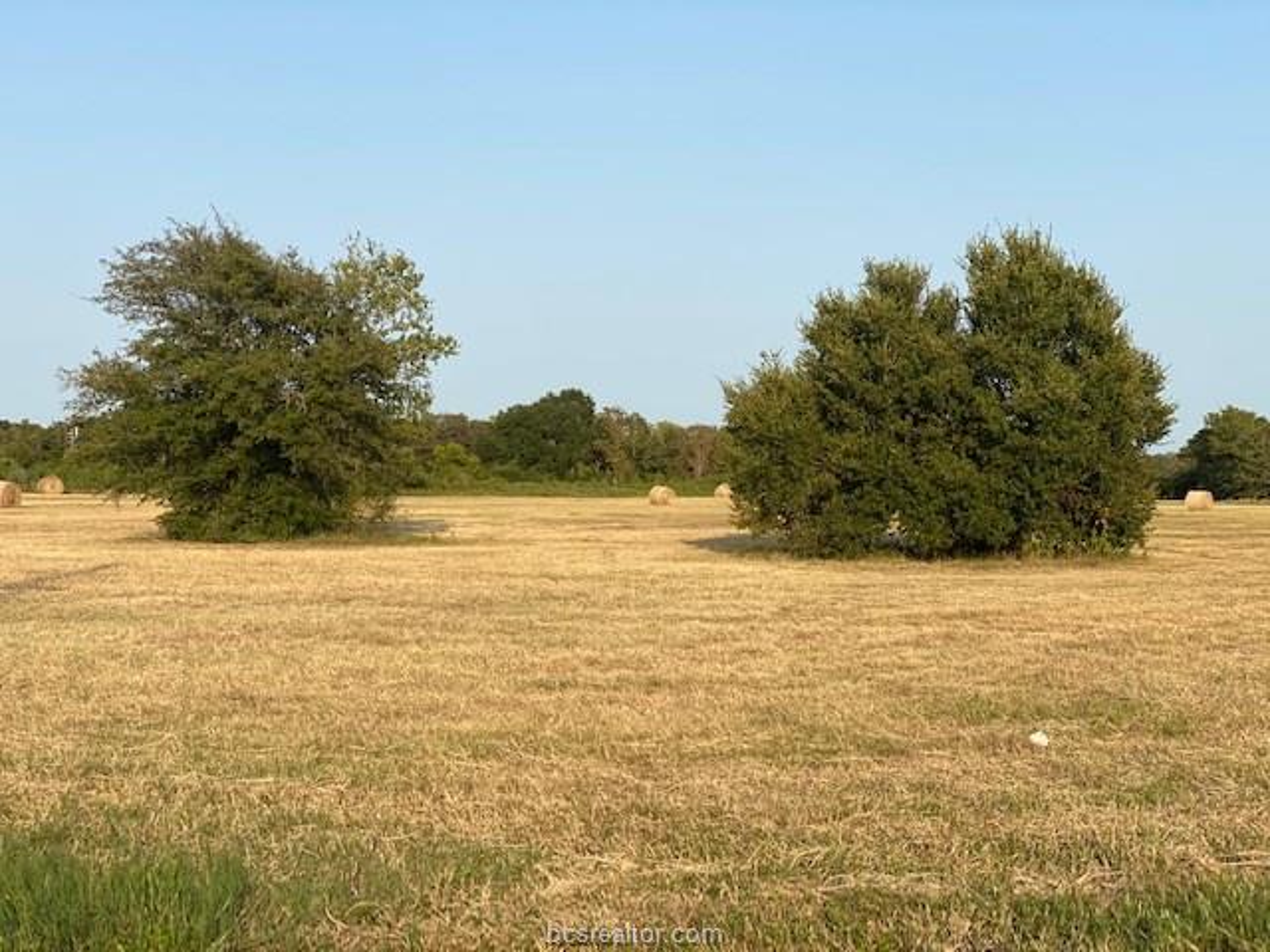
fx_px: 1908
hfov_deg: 36.8
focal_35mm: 52
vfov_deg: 28.0
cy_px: 476
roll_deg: +0.5
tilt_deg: +0.2
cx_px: 635
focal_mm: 6
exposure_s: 1/1199
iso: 20
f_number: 2
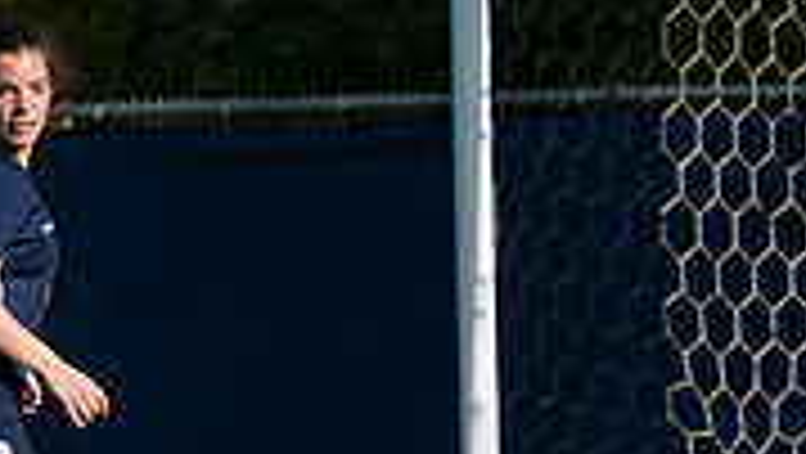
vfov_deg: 1.4
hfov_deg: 2.5
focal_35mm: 865
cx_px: -405
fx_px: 18500
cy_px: 324
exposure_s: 1/1600
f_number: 5.6
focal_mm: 170
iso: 250
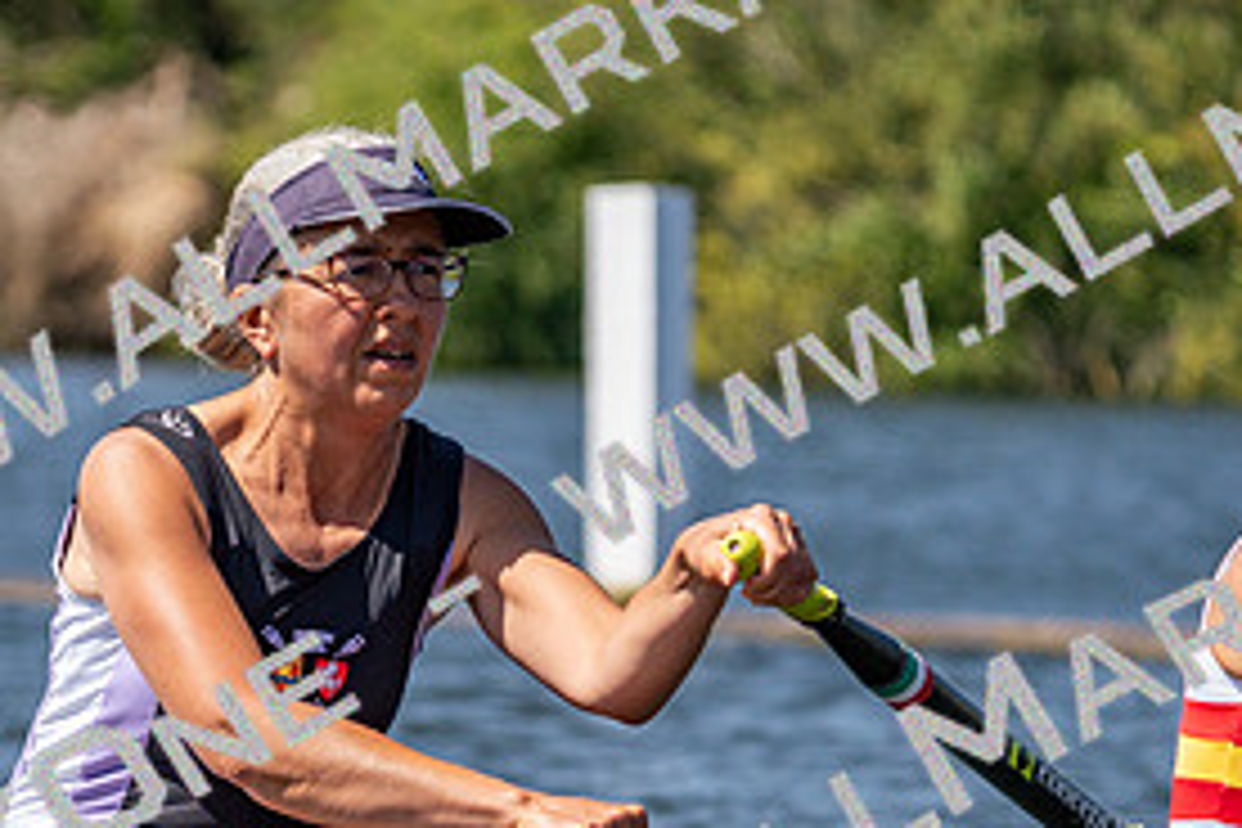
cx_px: 225
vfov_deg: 3.3
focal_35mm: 421
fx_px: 14523
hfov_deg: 4.9
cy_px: 619
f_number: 5.6
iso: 250
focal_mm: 200
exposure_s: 1/2000
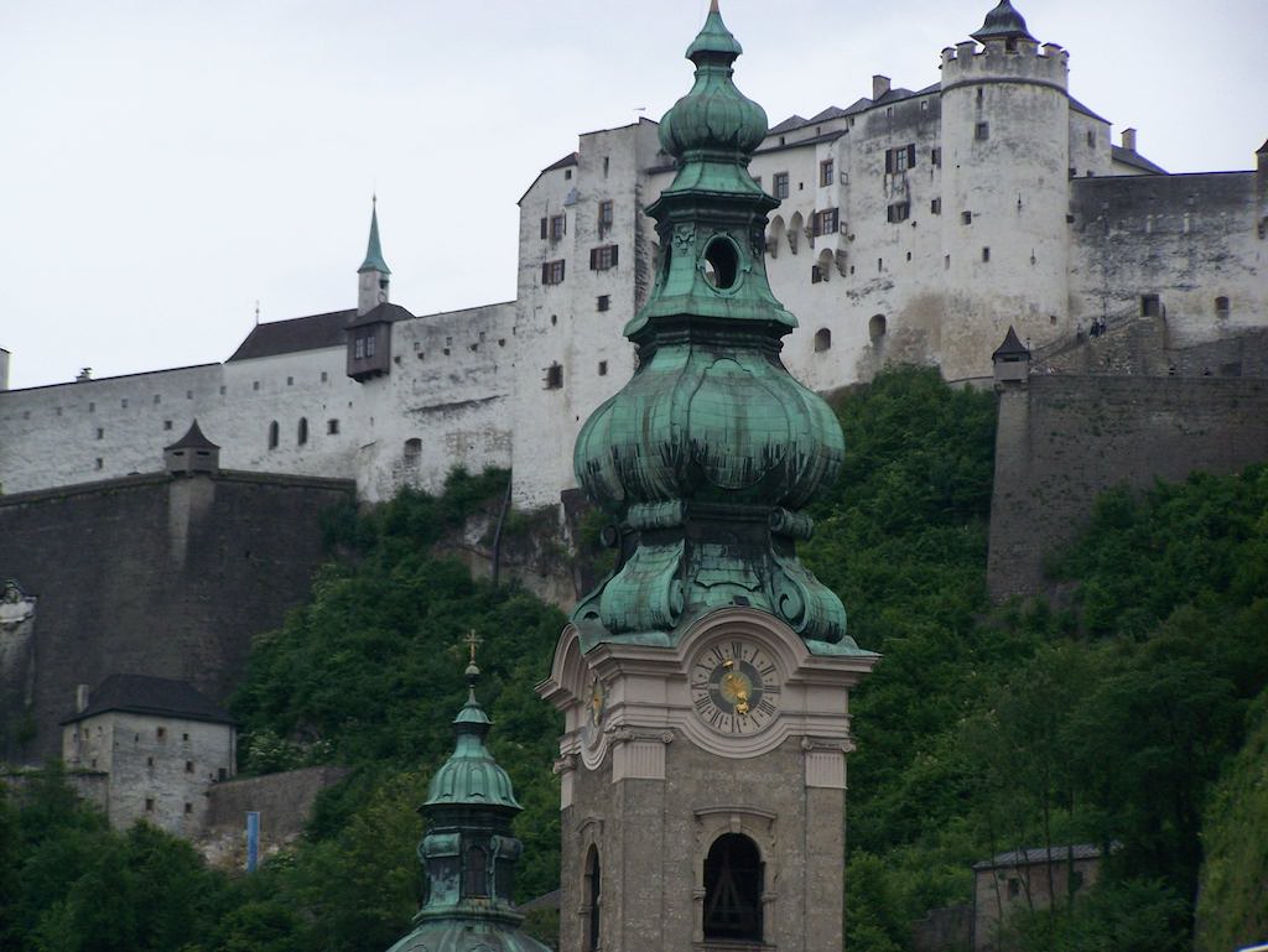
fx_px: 6193
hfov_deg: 11.7
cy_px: 476
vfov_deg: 8.8
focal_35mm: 169
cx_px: 634
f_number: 3.2
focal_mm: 28
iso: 160
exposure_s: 1/640
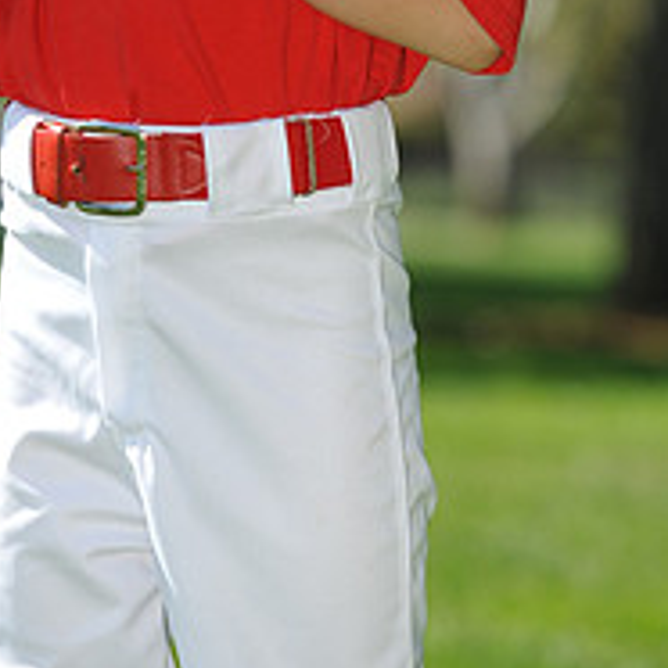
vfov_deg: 5.5
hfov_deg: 5.5
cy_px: -151
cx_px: 233
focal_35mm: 317
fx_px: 6921
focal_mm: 120
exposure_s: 1/1250
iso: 200
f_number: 4
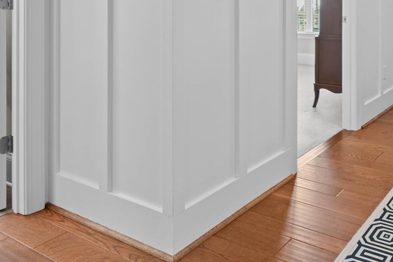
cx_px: 324
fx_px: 415
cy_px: 8
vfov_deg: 32.6
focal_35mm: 38
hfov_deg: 47.4
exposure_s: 1.3
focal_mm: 17
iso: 100
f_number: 6.3
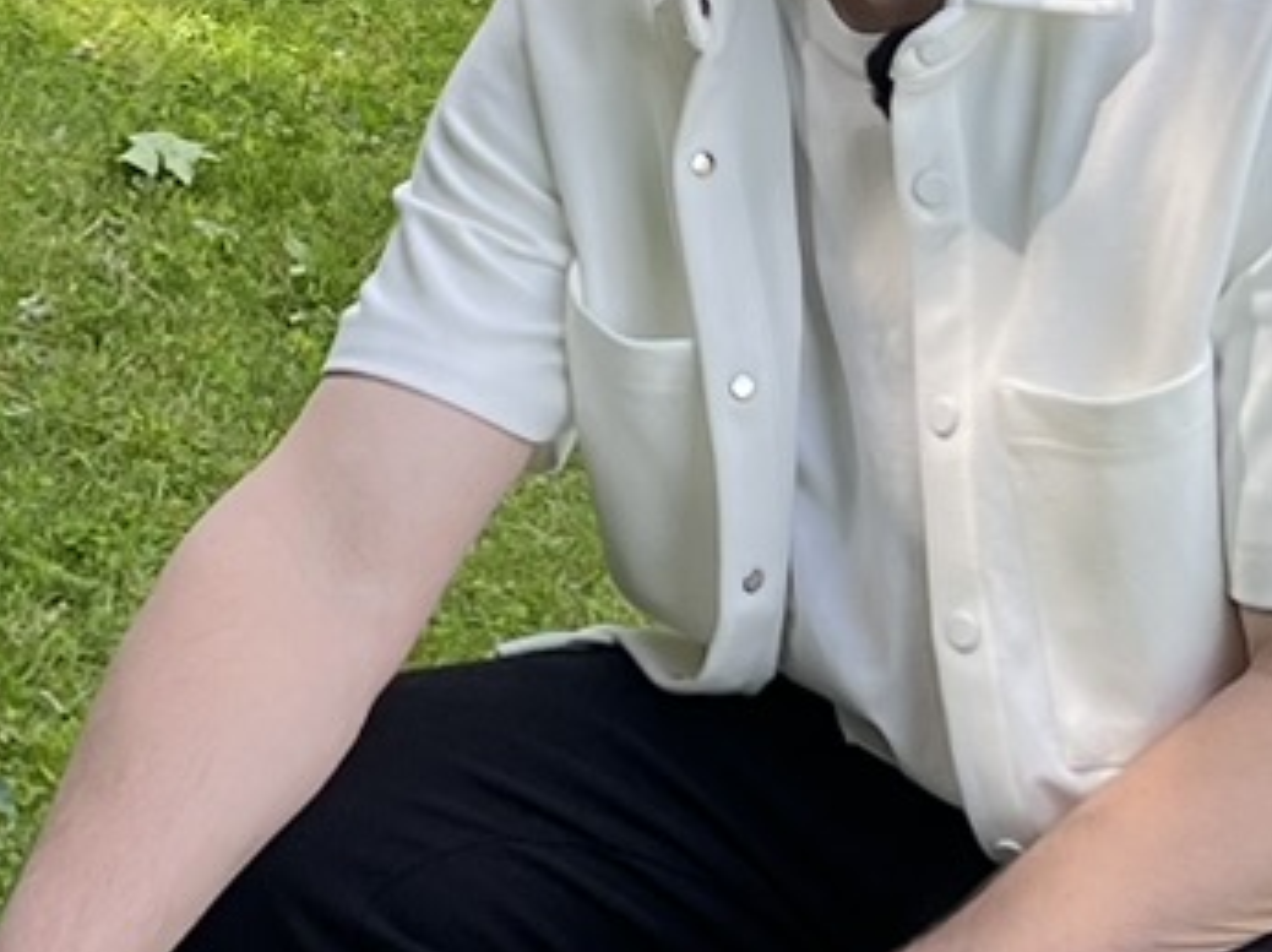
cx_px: 301
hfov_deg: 12.8
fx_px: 5655
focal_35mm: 154
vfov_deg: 9.6
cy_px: 40
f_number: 1.5
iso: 50
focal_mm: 5.7
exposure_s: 1/639
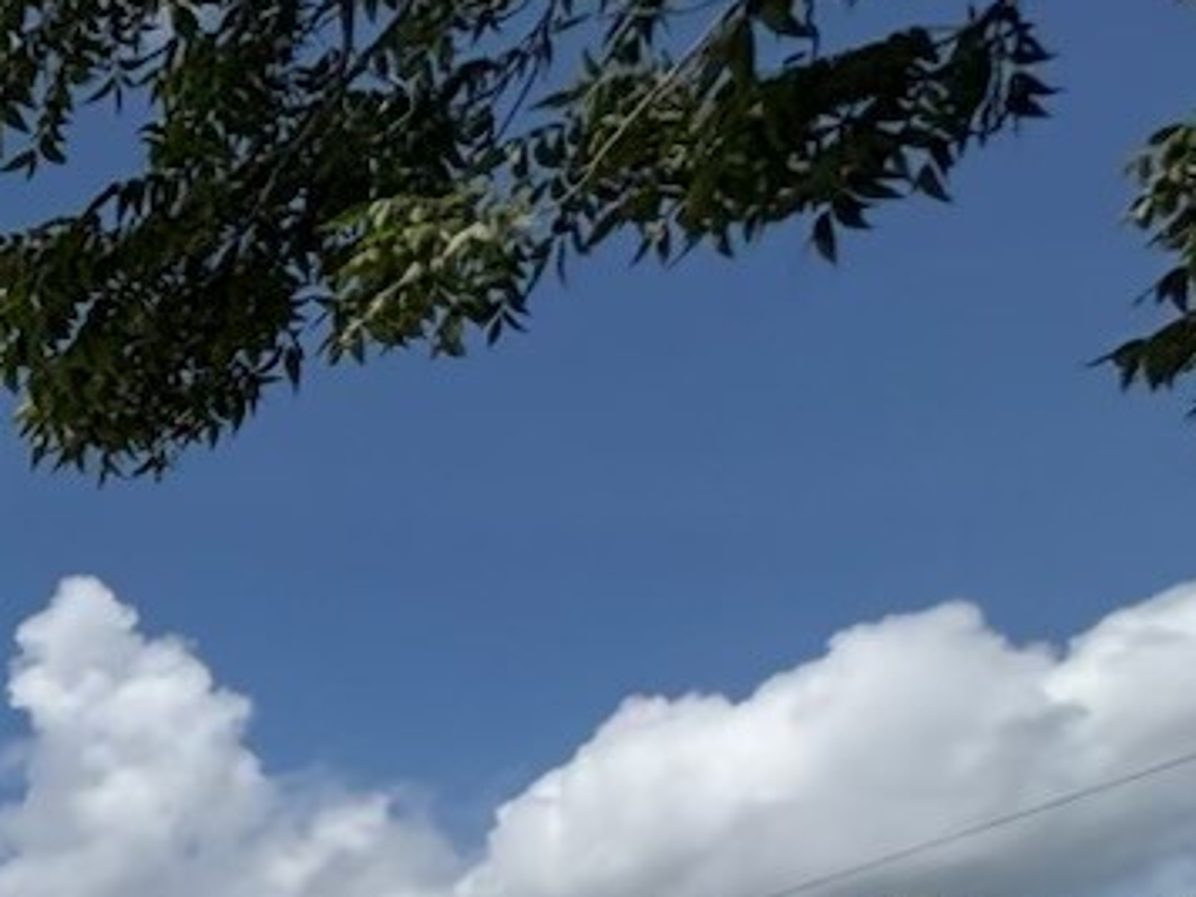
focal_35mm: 63
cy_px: 1458
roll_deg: +1.6
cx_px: -1267
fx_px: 2177
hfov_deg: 18.3
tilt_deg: +1.5
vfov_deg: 19.4
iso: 50
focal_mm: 2.22
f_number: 2.2
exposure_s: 1/5263
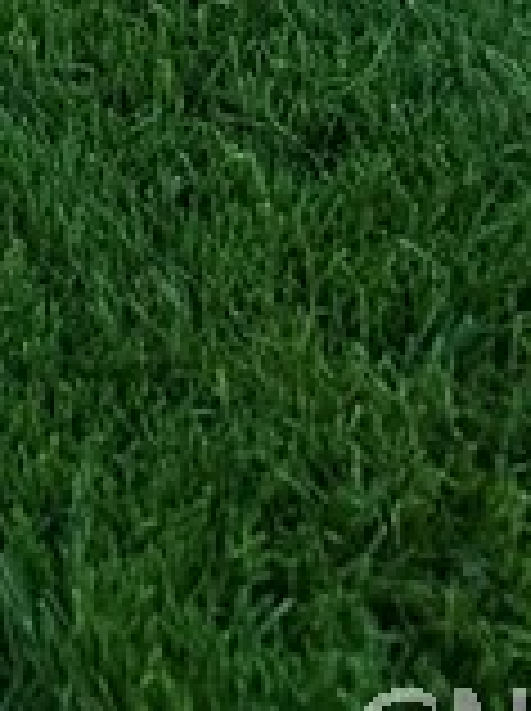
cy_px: -1462
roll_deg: -0.3
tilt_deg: -1.7
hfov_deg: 8.3
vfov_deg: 9.6
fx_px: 3199
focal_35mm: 156
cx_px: -954
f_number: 1.78
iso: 100
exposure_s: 1/3021
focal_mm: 6.76
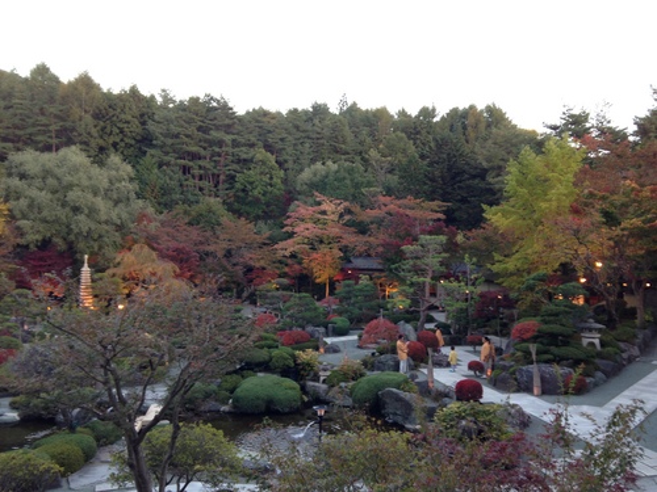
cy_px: 246
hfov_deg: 55.4
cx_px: 328
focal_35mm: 33
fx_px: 626
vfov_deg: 42.9
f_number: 2.4
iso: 50
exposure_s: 1/30
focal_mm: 4.13
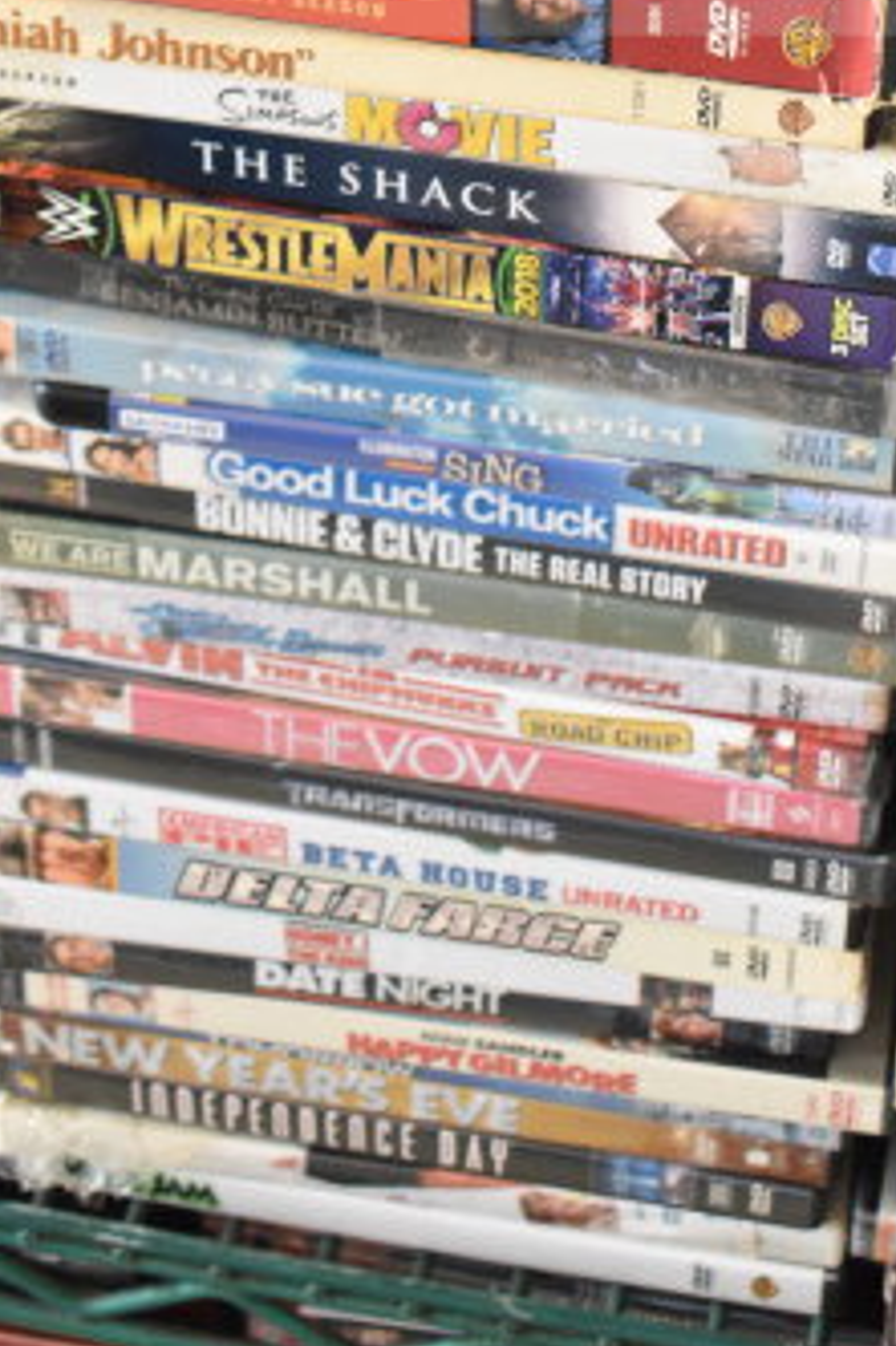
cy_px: -286
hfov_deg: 15.0
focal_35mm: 91
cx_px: 519
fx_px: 3401
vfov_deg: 20.8
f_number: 3.8
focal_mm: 22
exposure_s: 1/30
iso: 800
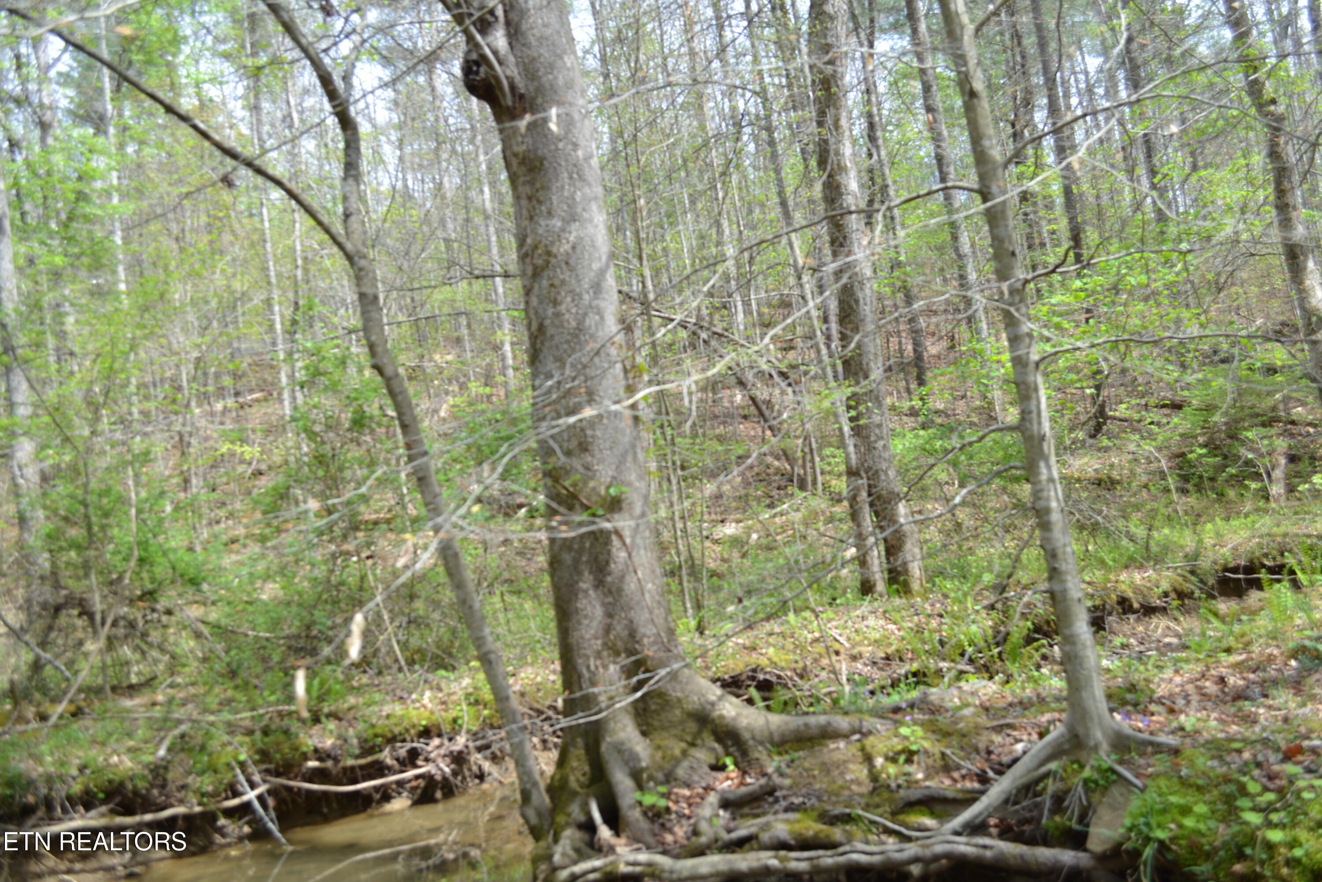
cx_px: 661
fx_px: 1102
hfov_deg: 61.9
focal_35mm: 30
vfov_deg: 43.6
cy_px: 441
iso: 100
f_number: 5.6
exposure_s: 1/125
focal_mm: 20
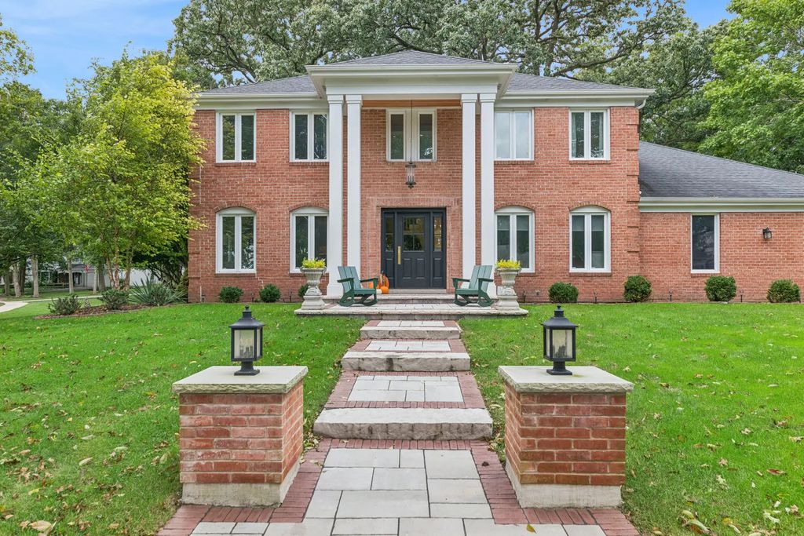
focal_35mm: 24
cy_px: 268
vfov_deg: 53.1
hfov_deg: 73.7
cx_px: 402
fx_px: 536
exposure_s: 1/25
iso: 100
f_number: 13
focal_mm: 24
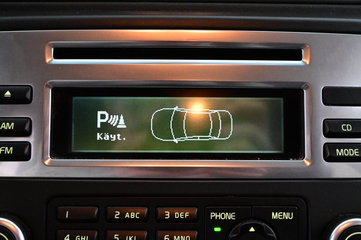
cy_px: 120
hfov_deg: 47.2
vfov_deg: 32.4
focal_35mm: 41
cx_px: 180
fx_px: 414
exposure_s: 1/40
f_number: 7.1
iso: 10000
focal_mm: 27.5
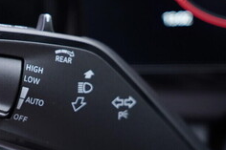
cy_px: 121
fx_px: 527
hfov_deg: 23.7
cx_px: 36
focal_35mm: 84
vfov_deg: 16.1
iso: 320
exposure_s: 1/40
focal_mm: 24
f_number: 2.8
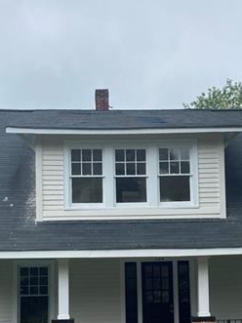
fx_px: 606
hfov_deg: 22.6
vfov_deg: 29.5
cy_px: 233
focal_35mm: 65
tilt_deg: +5.0
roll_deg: +1.3
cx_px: 136
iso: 20
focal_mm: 3.99
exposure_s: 1/762
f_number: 1.8
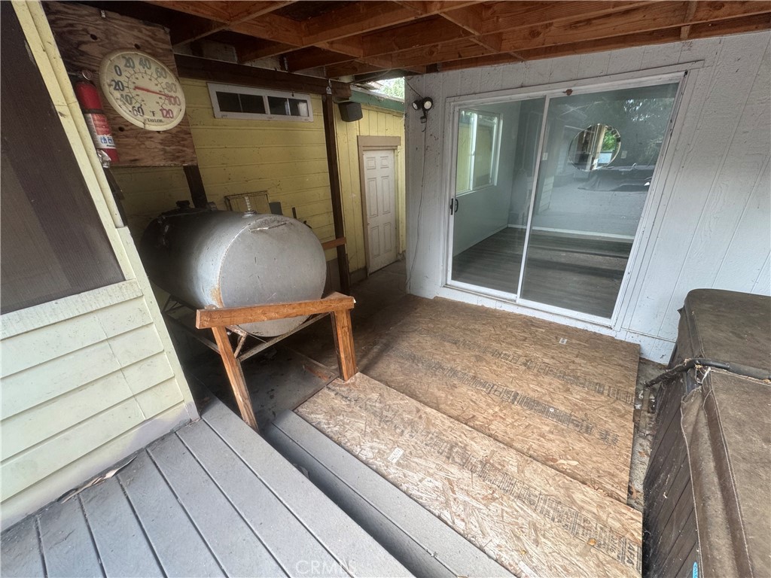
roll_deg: +2.4
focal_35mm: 14
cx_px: 386
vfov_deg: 85.7
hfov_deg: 102.1
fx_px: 312
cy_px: 289
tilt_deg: -24.2
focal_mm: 2.22
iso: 125
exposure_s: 1/99
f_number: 2.2
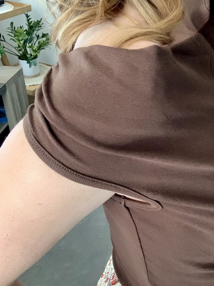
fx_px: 387
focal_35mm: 47
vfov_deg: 40.4
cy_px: 147
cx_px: 153
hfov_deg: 30.5
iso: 640
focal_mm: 2.87
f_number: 2.2
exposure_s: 1/20
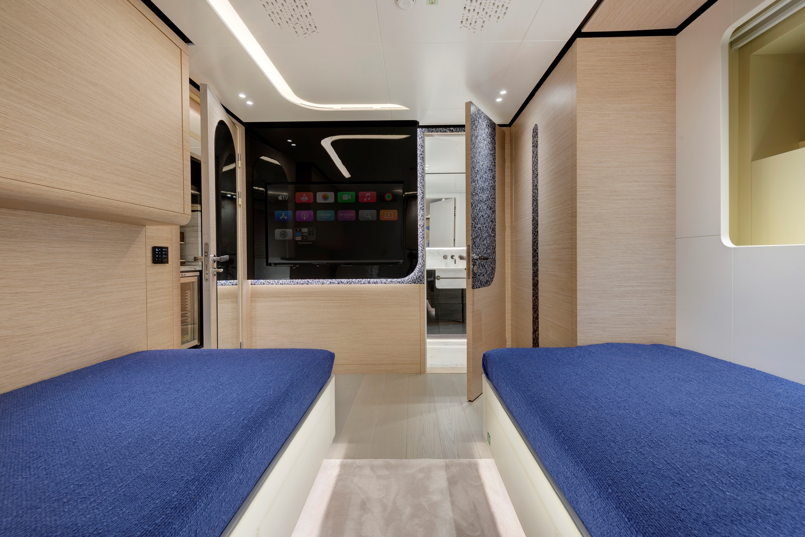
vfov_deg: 81.2
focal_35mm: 14
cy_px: 268
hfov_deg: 104.2
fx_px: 313
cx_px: 402
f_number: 11
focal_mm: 14
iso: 100
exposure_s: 1
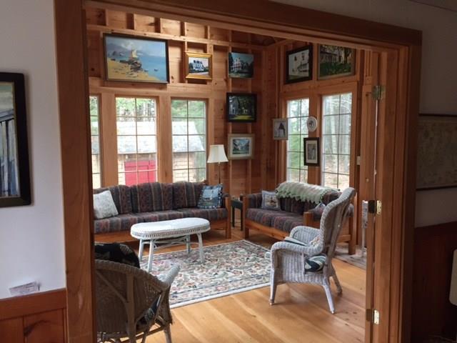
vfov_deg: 48.2
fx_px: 383
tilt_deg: -5.2
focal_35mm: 29
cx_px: 228
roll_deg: -0.2
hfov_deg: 61.7
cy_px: 172
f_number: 2.2
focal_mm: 4.15
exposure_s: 1/30
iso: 50
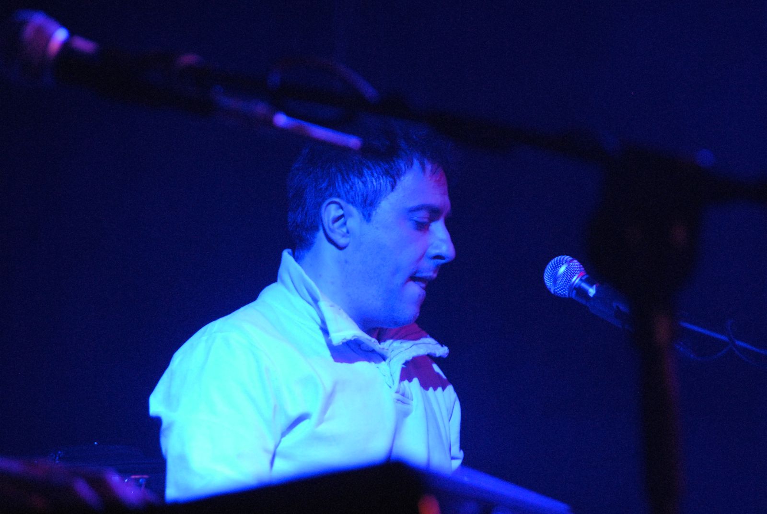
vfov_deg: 7.7
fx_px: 3840
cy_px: 257
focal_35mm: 180
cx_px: 384
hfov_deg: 11.4
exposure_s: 1/60
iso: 1600
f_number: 5.6
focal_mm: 120
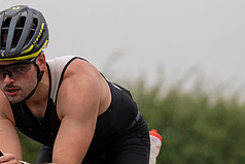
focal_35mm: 415
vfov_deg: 3.3
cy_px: 134
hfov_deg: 5.0
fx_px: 2826
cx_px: 15
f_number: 4
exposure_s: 1/1000
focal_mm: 170
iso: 100
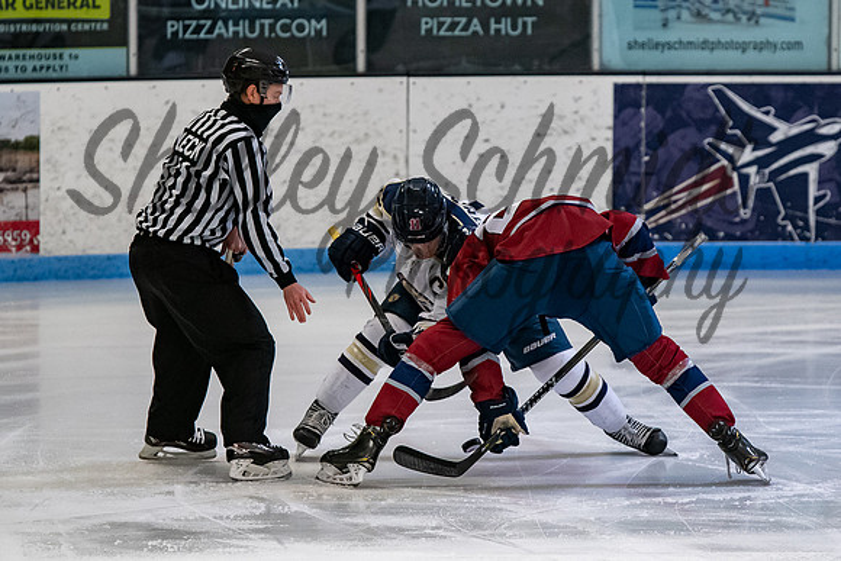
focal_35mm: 377
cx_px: 470
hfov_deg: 5.5
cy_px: 221
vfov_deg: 3.7
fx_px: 8800
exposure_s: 1/800
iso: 2500
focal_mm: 190
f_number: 3.2
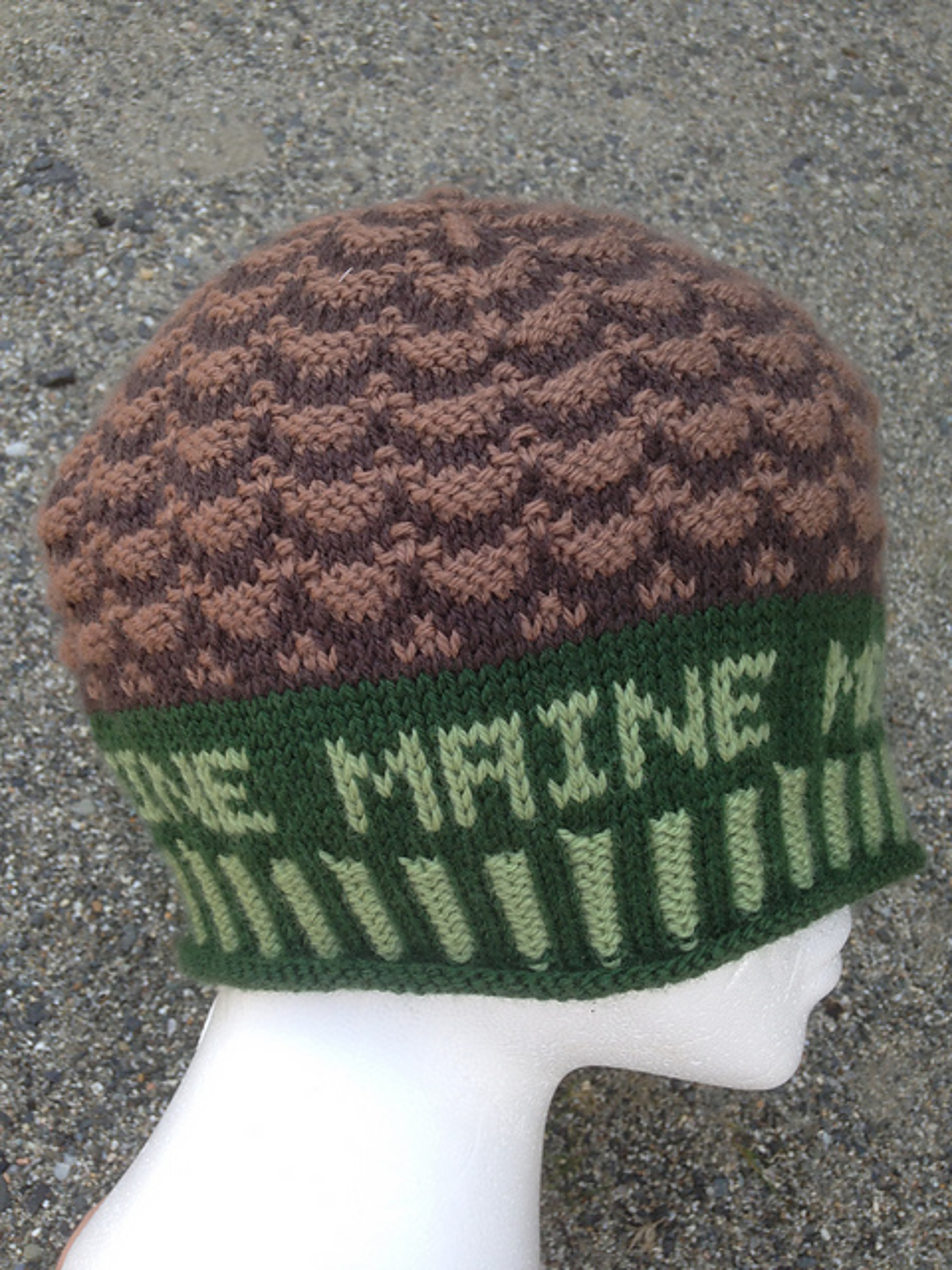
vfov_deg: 55.4
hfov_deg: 42.9
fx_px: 1210
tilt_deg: -59.2
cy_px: 635
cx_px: 476
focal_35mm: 33
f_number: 2.4
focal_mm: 4.12
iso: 50
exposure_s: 1/306
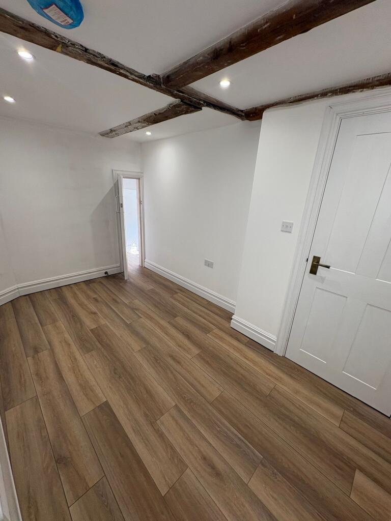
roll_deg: -3.5
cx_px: 196
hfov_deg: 85.7
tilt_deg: -19.3
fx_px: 211
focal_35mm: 14
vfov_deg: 102.1
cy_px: 260
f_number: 2.2
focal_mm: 2.22
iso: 50
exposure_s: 1/100
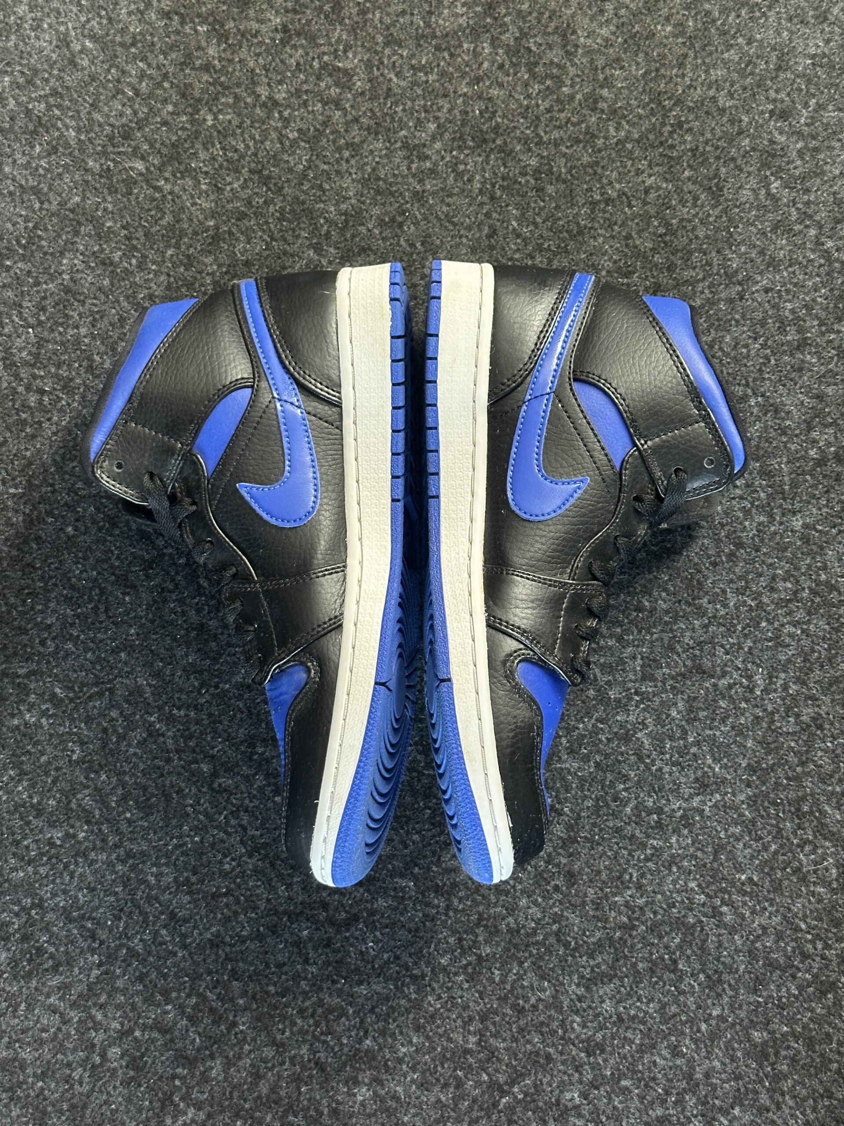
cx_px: 422
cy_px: 563
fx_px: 1560
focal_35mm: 48
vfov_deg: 39.7
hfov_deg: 30.3
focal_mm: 6.86
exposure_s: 1/33
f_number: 1.78
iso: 400
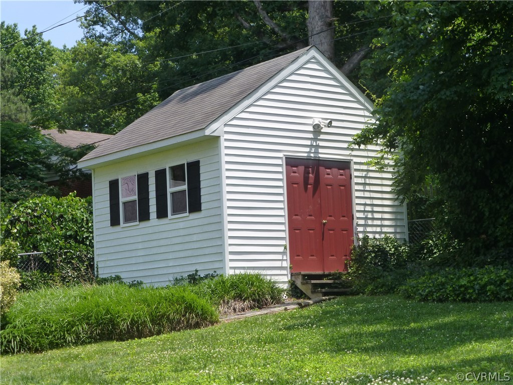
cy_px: 192
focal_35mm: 75
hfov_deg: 26.0
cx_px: 256
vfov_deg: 19.6
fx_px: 1111
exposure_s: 1/400
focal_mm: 13.3
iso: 160
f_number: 5
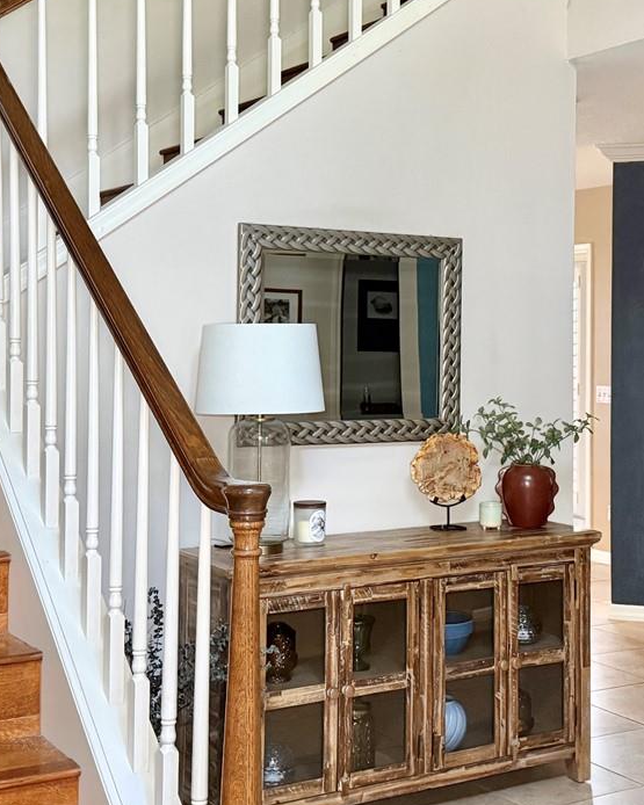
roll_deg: -0.7
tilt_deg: +0.5
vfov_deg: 34.6
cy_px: 327
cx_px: 374
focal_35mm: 54
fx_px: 1287
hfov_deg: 28.1
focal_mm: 6.76
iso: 500
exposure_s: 1/60
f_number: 1.78
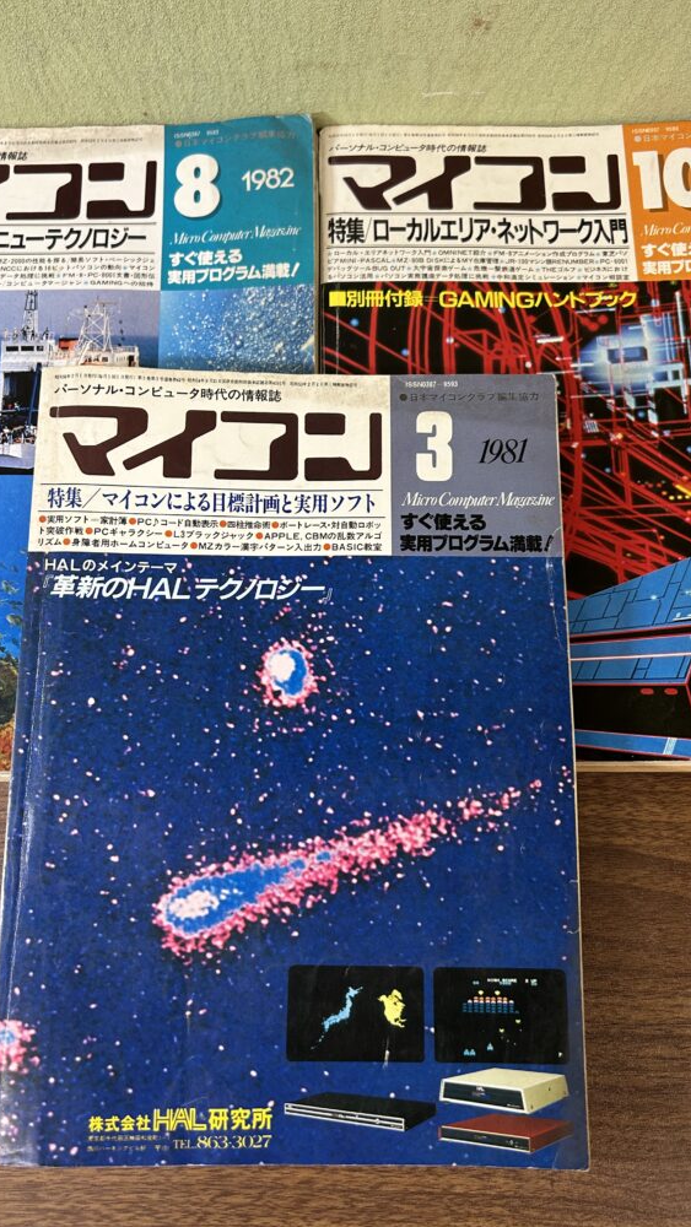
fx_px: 944
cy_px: 600
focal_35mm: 29
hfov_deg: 40.2
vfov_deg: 66.0
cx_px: 319
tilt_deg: -73.1
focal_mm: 5.7
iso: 125
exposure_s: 1/60
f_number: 1.5
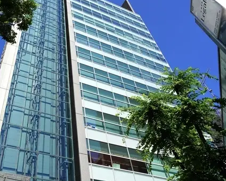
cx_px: 64
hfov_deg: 51.2
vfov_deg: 43.1
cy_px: 70
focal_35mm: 34
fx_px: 227
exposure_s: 1/200
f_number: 10
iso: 100
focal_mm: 24
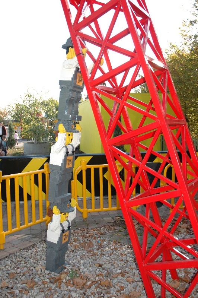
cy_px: 149
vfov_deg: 53.2
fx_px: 297
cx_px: 99
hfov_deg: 36.8
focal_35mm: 36
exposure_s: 1/250
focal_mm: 24
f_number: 3.8
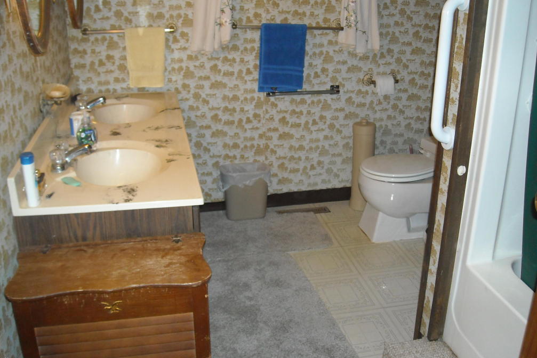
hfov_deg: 51.9
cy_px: 167
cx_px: 265
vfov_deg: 35.9
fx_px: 552
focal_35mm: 37
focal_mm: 5.7
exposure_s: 1/60
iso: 200
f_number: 2.8
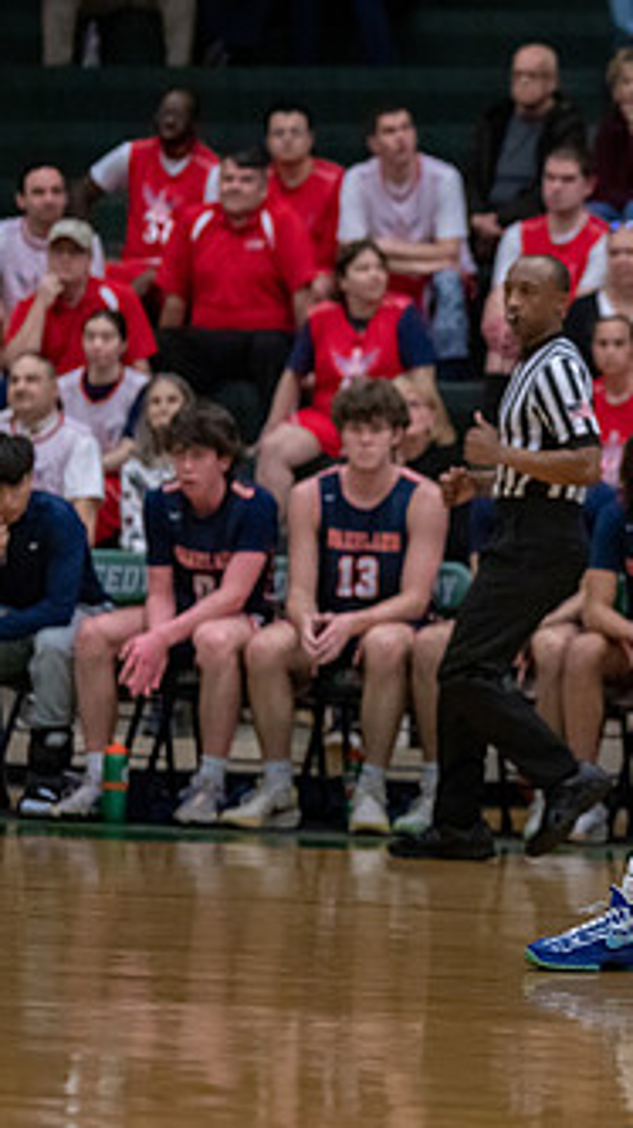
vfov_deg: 9.9
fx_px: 6483
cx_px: 911
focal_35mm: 217
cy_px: 566
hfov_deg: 5.5
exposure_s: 1/1000
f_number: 2.8
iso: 2500
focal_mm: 111
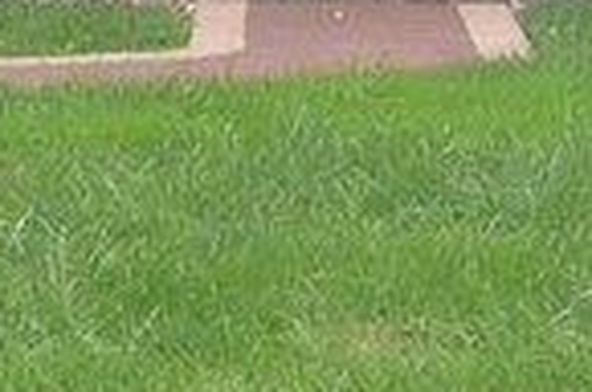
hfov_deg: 9.2
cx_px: 243
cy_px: -378
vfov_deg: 5.9
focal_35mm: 225
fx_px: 3692
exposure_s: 1/125
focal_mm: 20
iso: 200
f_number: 5.6
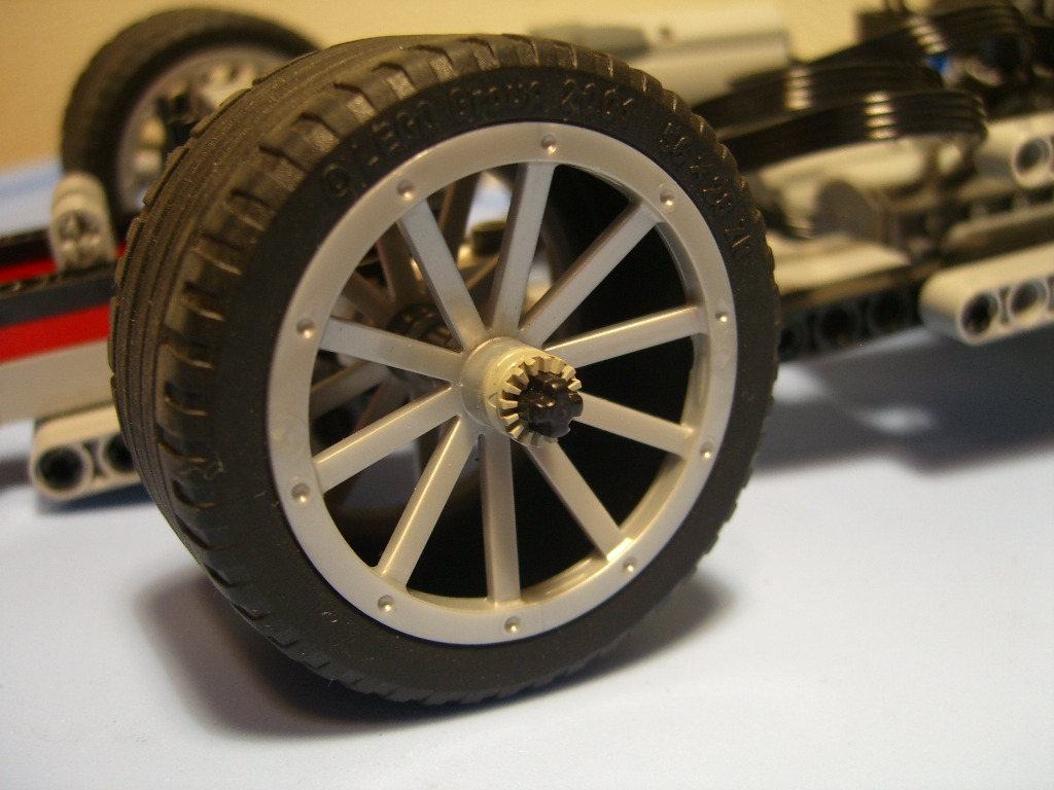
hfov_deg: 49.0
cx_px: 527
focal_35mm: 38
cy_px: 395
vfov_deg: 37.7
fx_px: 1157
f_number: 2.8
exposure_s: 1/10
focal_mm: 7.9
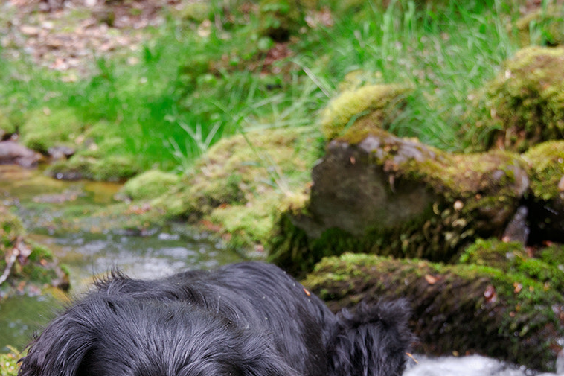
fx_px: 1190
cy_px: 393
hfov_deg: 26.6
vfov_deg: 17.4
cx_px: 307
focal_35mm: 76
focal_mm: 24
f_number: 8
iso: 200
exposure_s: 1/60
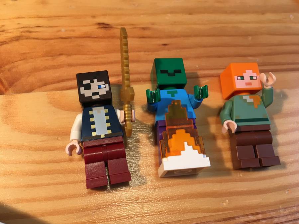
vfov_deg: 48.2
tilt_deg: -69.3
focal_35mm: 29
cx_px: 150
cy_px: 112
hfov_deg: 61.7
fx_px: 250
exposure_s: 1/33
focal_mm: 4.15
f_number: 2.2
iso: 80
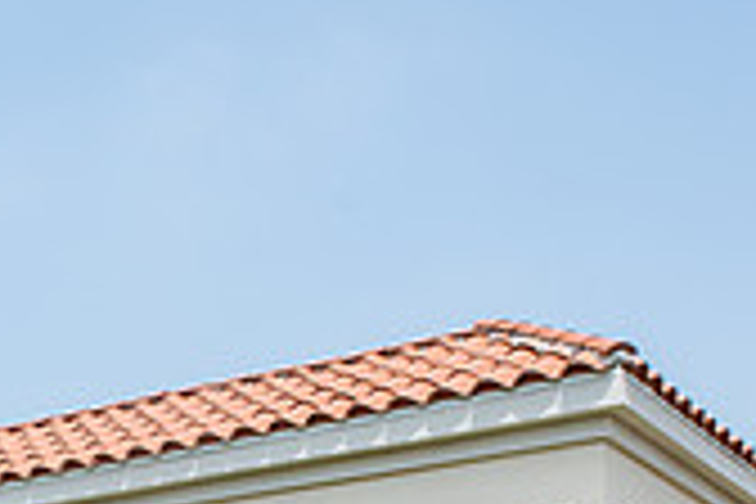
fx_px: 1743
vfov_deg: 15.1
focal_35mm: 83
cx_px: 18
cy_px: 785
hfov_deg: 23.5
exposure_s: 1/400
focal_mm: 24
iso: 250
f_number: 9
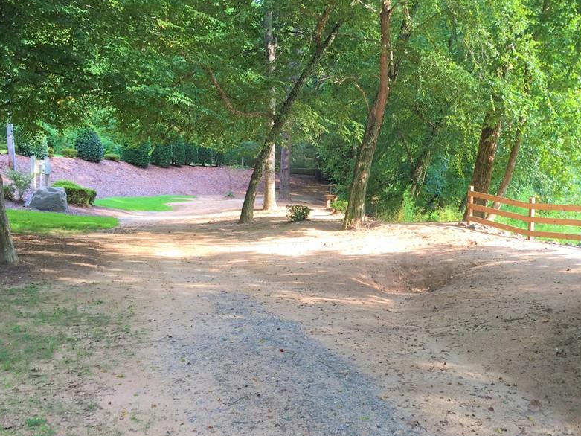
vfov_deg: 37.7
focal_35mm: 38
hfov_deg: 48.3
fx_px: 638
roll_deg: -2.0
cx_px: 375
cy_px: 242
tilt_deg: -7.4
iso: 32
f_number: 2.2
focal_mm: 4.15
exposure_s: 1/120
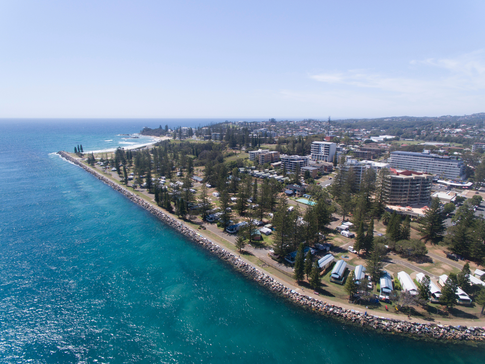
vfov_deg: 66.0
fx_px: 280
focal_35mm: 20
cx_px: 242
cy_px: 182
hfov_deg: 81.8
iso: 100
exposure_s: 1/440
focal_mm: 3.61
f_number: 2.8
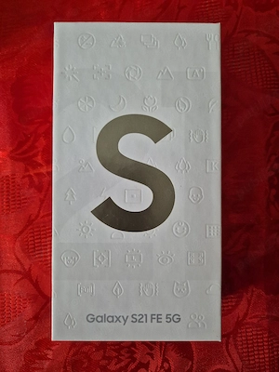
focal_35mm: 23
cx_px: 140
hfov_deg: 58.9
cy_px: 186
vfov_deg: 73.9
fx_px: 247
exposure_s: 1/100
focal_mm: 5.4
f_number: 1.8
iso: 500
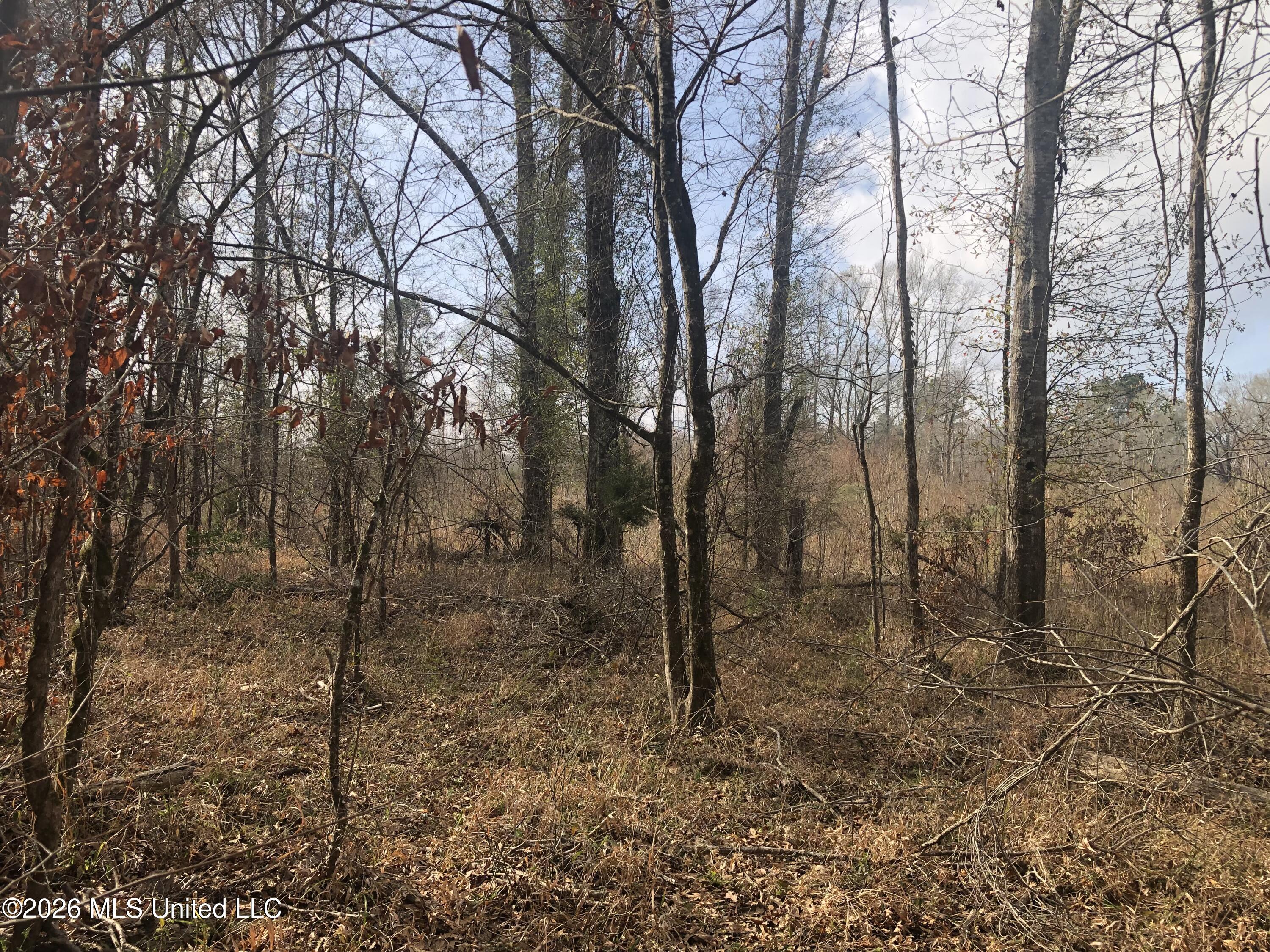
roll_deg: -1.9
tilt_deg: +3.8
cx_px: 635
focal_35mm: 28
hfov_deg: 63.4
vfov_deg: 49.7
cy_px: 476
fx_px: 1027
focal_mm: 3.99
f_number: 1.8
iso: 20
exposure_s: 1/1200
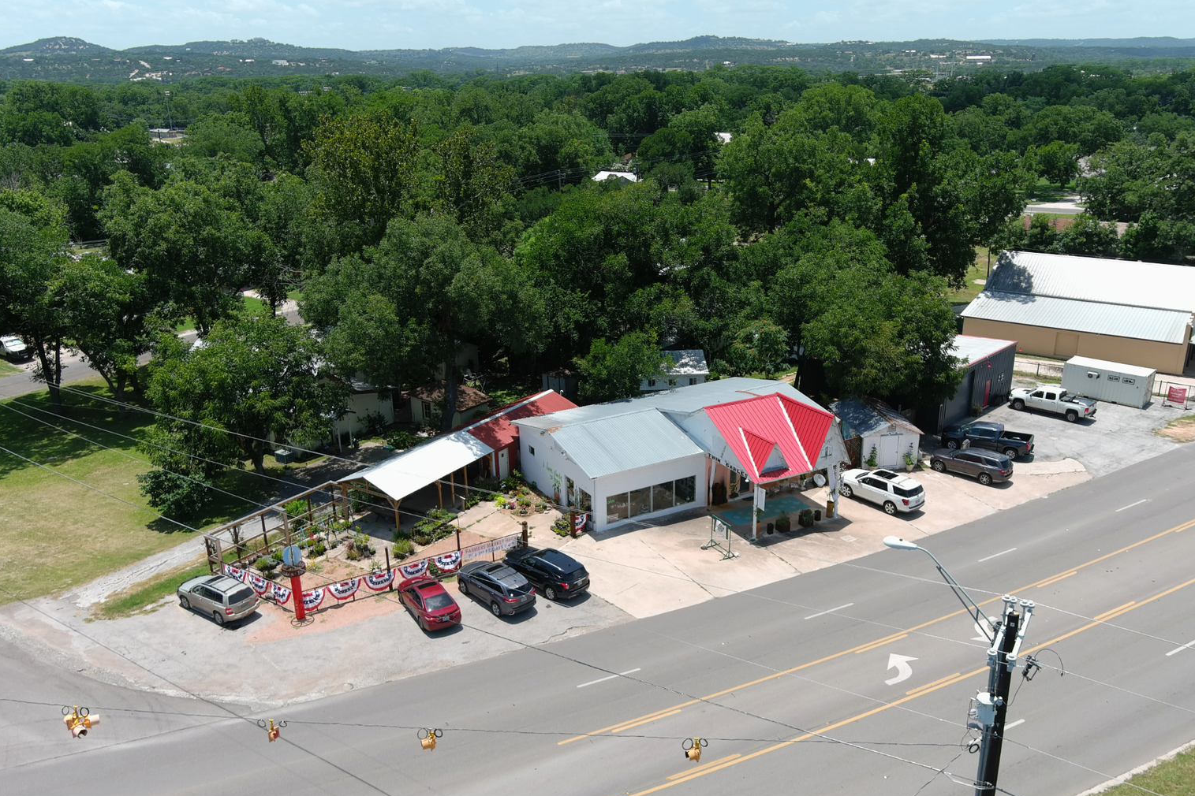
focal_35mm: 31
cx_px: 611
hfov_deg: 60.3
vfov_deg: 42.3
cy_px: 424
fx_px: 1029
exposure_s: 1/1250
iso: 100
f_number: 2.8
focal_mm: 10.6
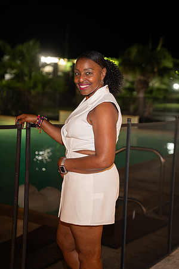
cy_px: 134
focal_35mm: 58
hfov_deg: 23.4
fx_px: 433
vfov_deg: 34.5
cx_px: 90
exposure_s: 1/15
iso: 640
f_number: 2.8
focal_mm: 58
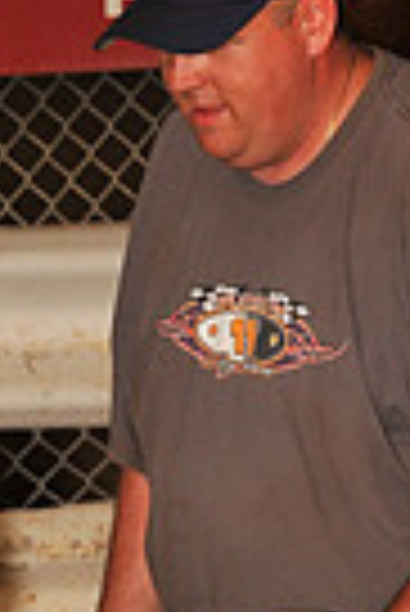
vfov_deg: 5.5
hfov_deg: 3.7
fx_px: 6304
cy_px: 774
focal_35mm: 370
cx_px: -117
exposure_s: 1/320
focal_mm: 112
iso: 500
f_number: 7.1
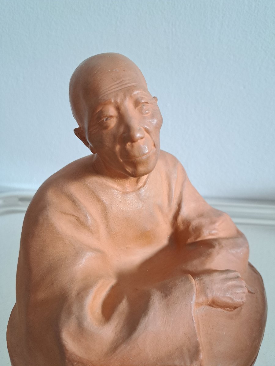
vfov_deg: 71.6
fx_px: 254
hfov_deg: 56.8
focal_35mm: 24
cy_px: 183
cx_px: 138
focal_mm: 5.23
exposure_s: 1/33
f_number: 1.8
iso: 400
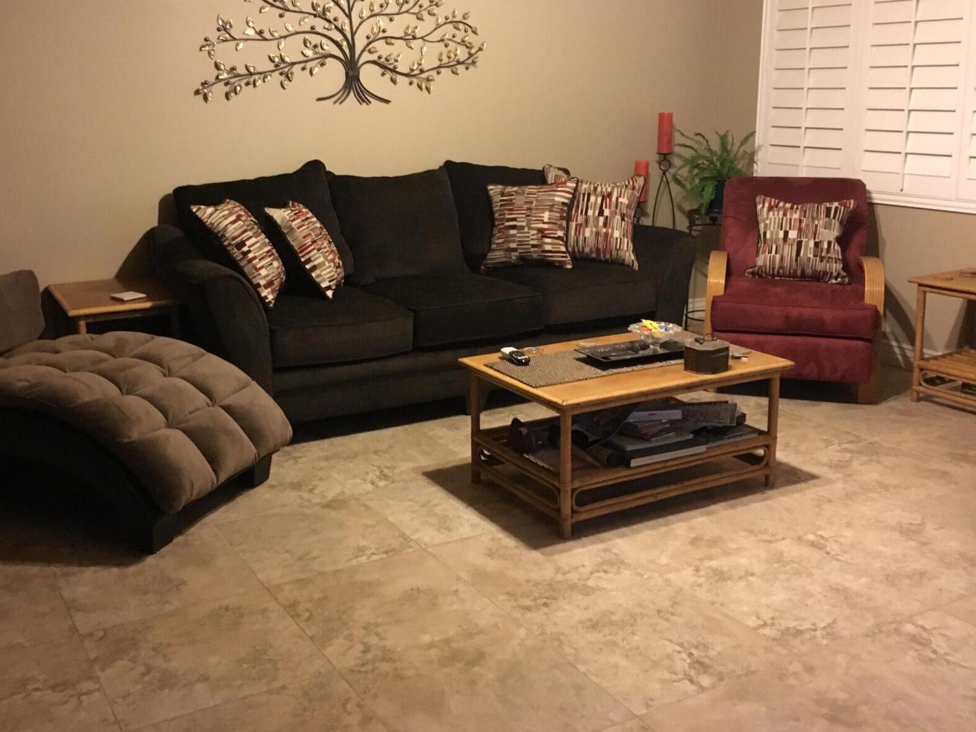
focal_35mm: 37
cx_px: 437
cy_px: 279
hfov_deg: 50.1
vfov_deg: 38.4
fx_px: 1043
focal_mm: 4.15
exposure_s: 1/15
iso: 400
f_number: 2.2
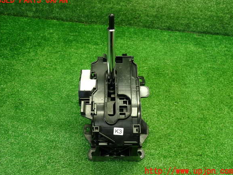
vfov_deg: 45.4
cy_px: 86
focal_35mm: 31
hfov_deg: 58.4
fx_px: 209
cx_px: 115
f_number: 2.3
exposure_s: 1/40
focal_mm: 5.4
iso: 200
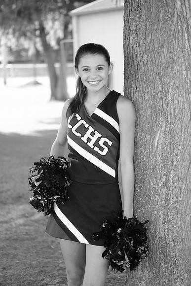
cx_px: 96
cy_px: 143
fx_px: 596
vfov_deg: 27.0
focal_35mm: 75
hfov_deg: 18.2
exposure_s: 1/250
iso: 200
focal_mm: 50
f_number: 2.2
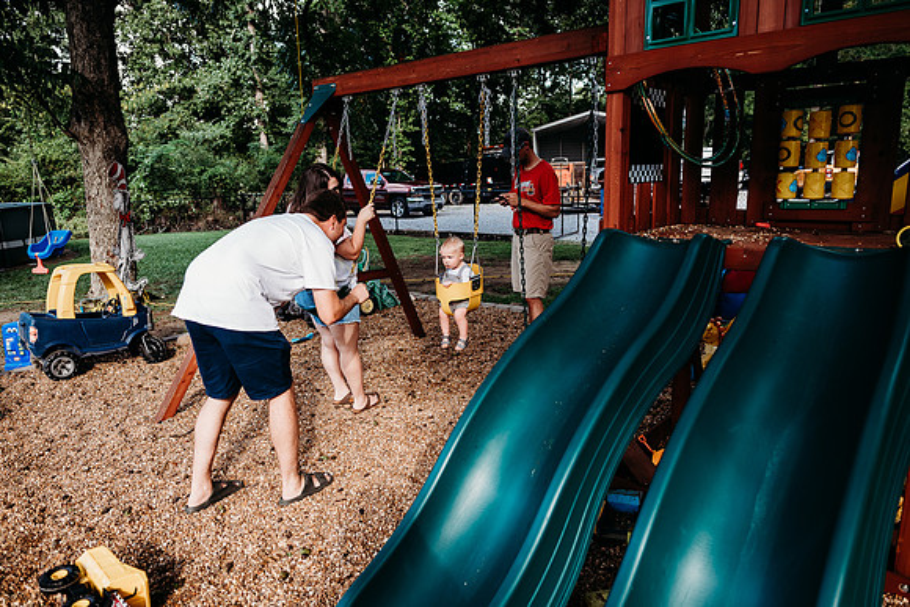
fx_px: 607
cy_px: 304
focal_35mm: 24
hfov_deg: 73.7
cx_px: 455
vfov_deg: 53.2
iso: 250
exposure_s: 1/320
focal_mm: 24
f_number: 3.5
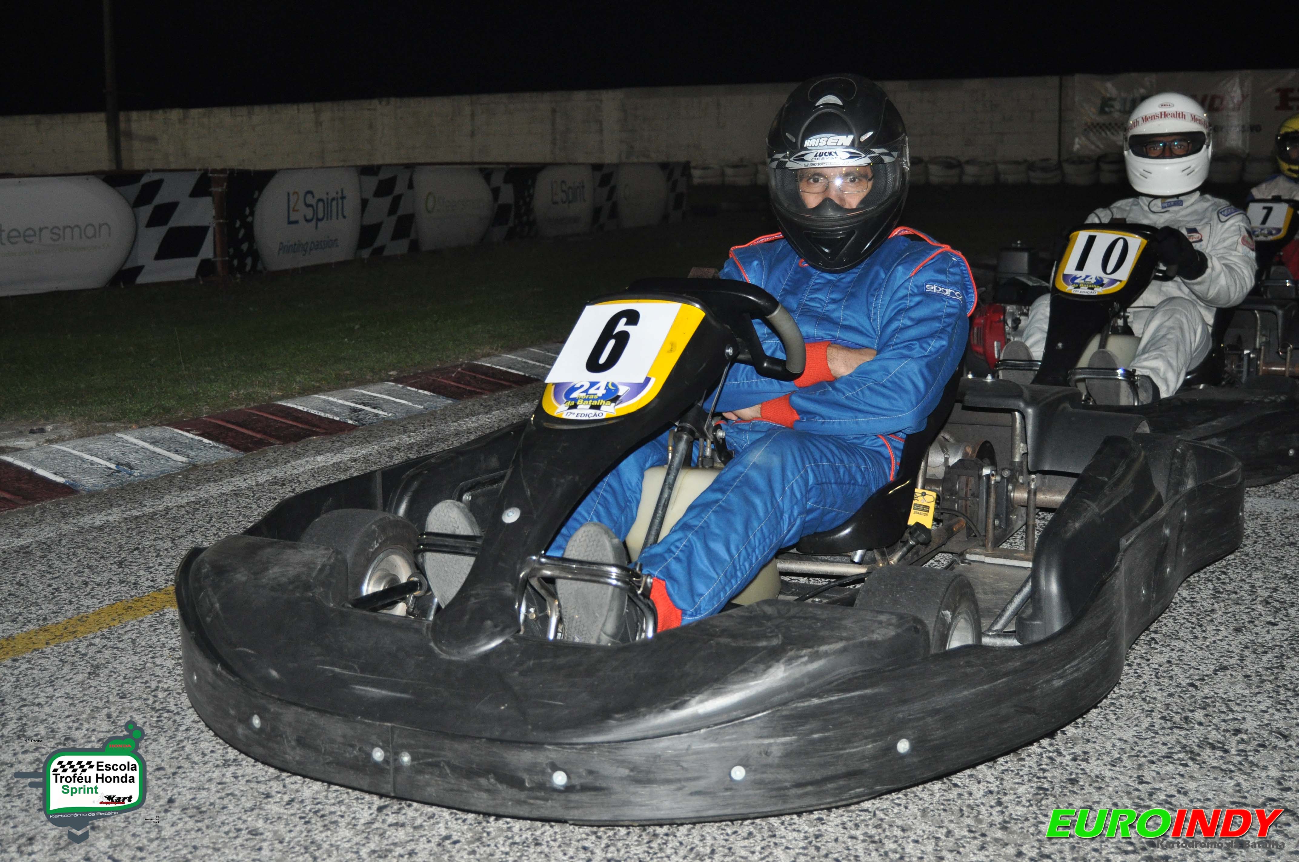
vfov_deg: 31.8
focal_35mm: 42
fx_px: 1514
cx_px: 650
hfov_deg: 46.4
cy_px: 431
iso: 800
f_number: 4
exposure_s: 1/60
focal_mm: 28
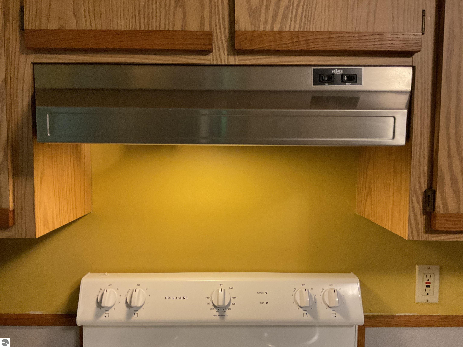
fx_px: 388
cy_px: 174
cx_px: 232
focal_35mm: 29
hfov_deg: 61.7
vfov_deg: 48.2
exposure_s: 1/50
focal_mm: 3
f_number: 1.8
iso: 200
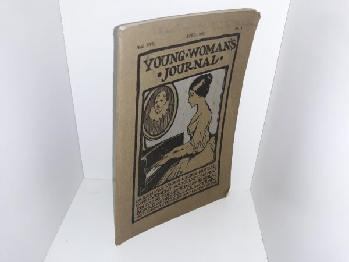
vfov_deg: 49.7
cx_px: 174
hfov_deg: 63.4
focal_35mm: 28
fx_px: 282
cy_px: 131
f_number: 1.7
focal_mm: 3.7
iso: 50
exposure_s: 1/120
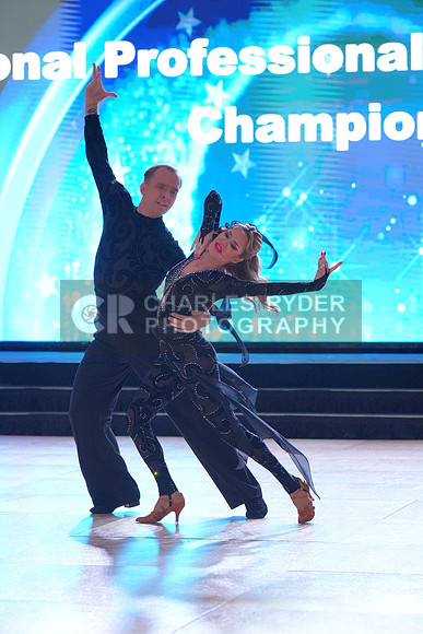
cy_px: 317
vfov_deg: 15.9
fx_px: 2272
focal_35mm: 129
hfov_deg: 10.6
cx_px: 212
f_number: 5.6
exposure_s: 1/400
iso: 4000
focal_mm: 129
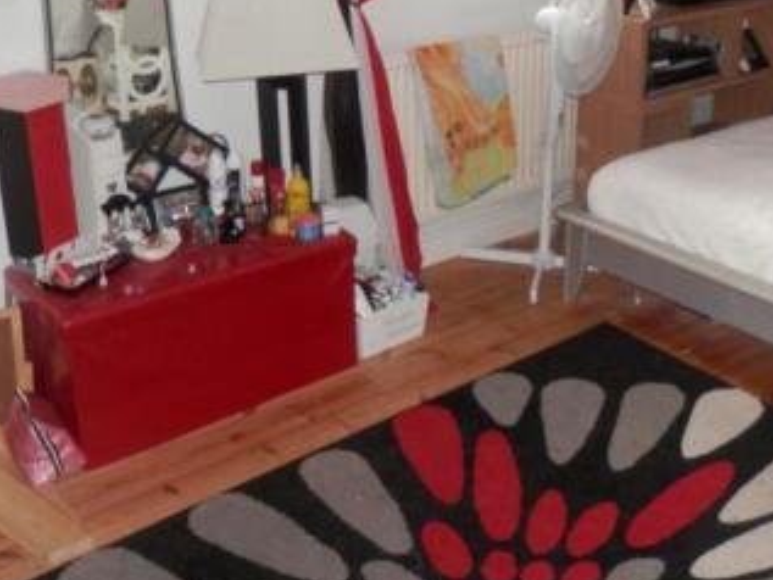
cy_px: 155
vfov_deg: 31.1
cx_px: 528
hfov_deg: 40.6
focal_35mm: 46
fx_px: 1028
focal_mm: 4.5
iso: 100
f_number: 3
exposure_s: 1/30
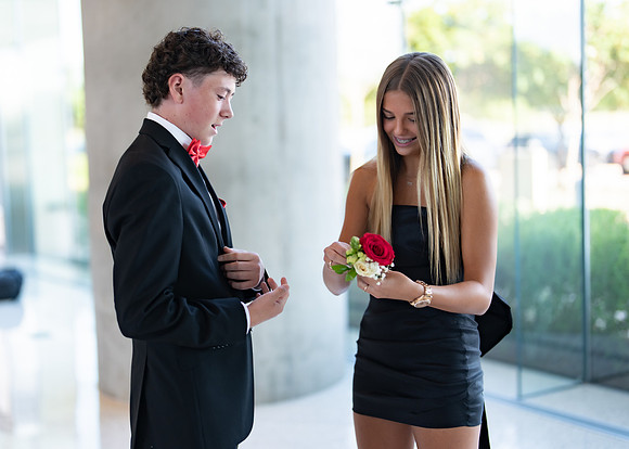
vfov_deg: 24.8
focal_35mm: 57
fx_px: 1020
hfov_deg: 34.2
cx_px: 264
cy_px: 209
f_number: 1.2
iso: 100
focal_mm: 50
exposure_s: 1/400
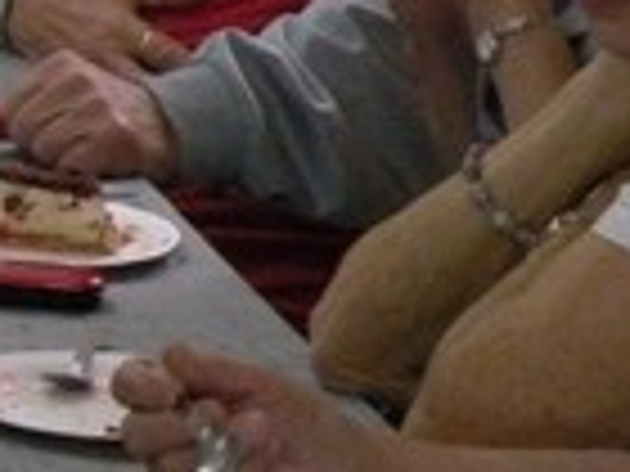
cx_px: -626
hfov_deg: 6.1
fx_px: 5806
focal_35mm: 319
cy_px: -742
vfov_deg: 4.5
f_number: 3.5
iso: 400
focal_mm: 9.8
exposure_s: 1/59.1
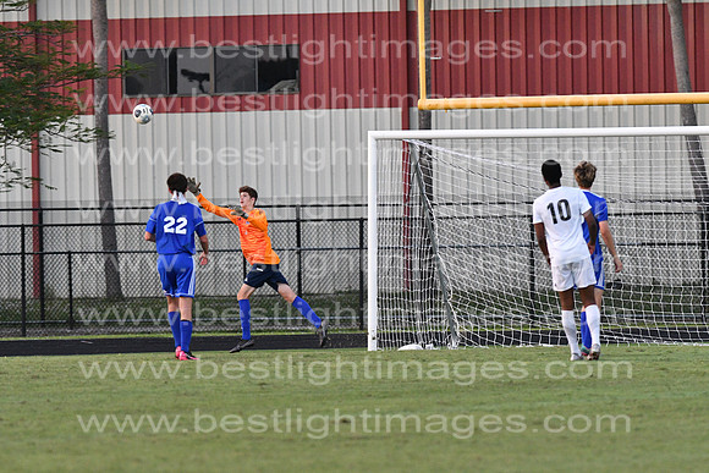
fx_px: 8864
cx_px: 354
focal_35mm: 450
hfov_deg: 4.6
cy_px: 236
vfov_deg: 3.1
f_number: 4.5
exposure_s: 1/1000
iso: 4000
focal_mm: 300
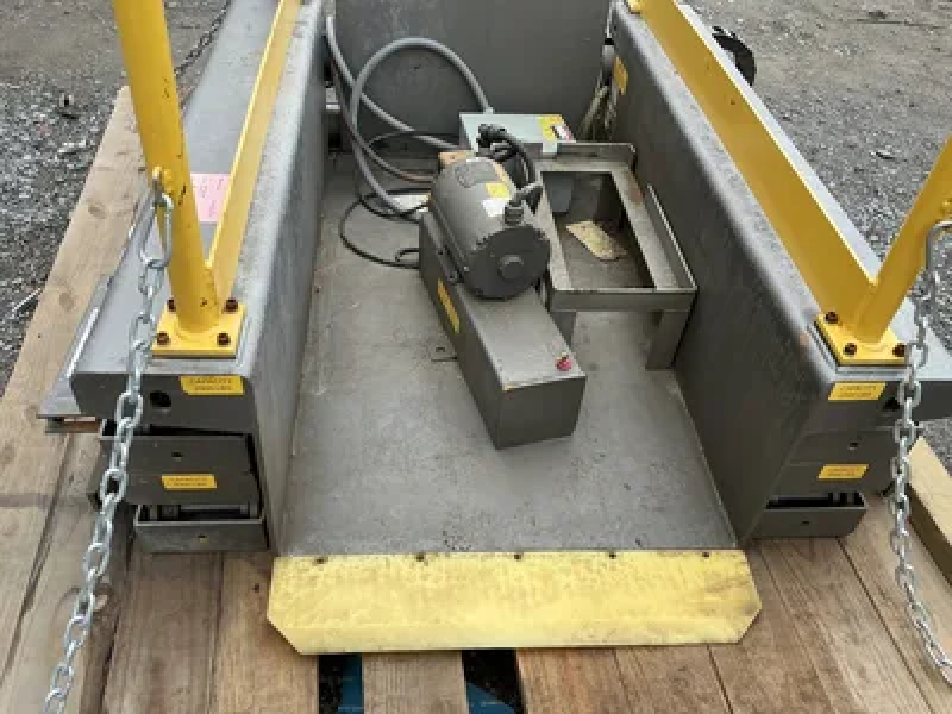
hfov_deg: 63.4
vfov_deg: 49.7
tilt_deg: -44.4
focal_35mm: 28
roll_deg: -2.7
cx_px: 476
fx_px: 770
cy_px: 357
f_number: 1.8
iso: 25
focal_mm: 3
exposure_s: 1/355
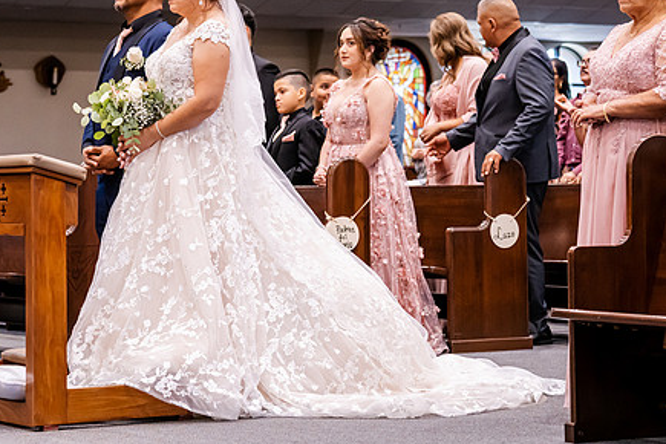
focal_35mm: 124
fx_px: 2294
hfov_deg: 16.5
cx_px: 323
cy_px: 158
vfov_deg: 11.0
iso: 2500
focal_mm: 62
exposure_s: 1/250
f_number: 3.5
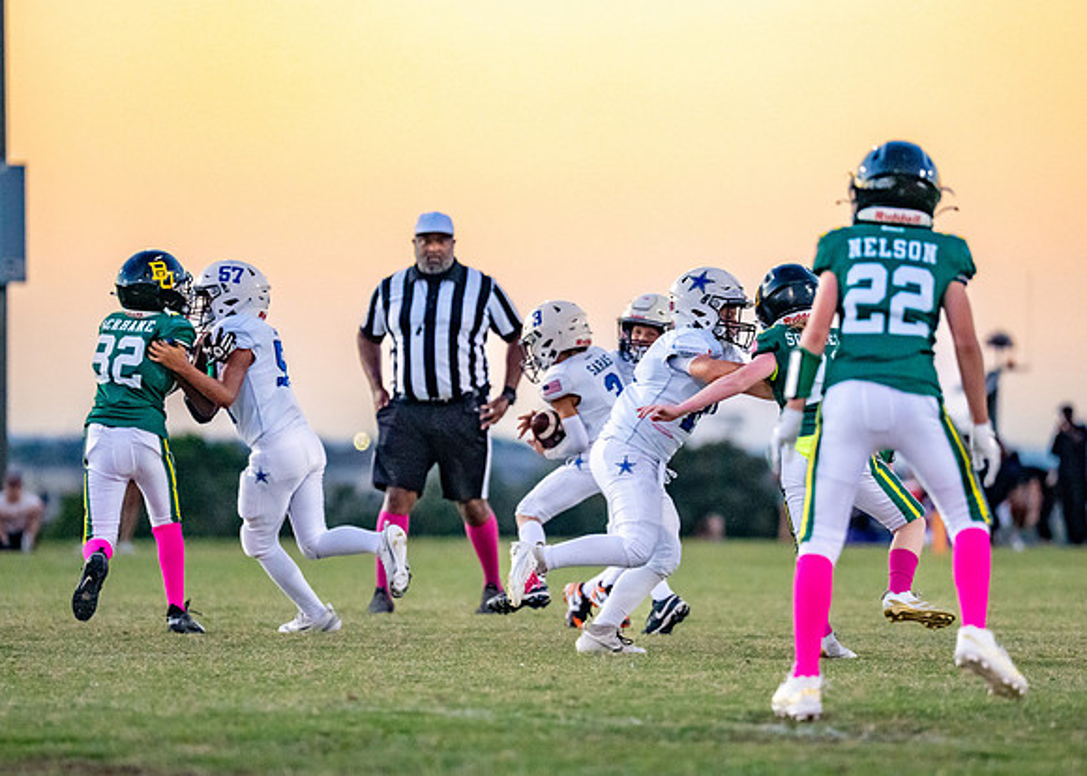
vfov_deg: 5.3
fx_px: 8328
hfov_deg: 7.5
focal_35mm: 270
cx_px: 612
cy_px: 463
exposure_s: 1/1600
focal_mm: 200
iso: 4000
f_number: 2.8
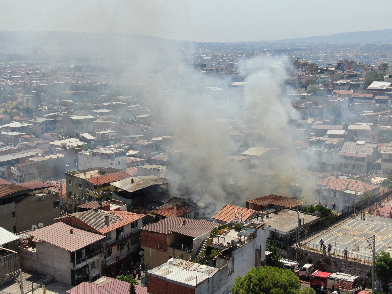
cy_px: 147
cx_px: 196
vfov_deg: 30.3
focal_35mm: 48
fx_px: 544
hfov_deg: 39.7
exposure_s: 1/1000
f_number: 3.8
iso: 100
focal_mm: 8.6
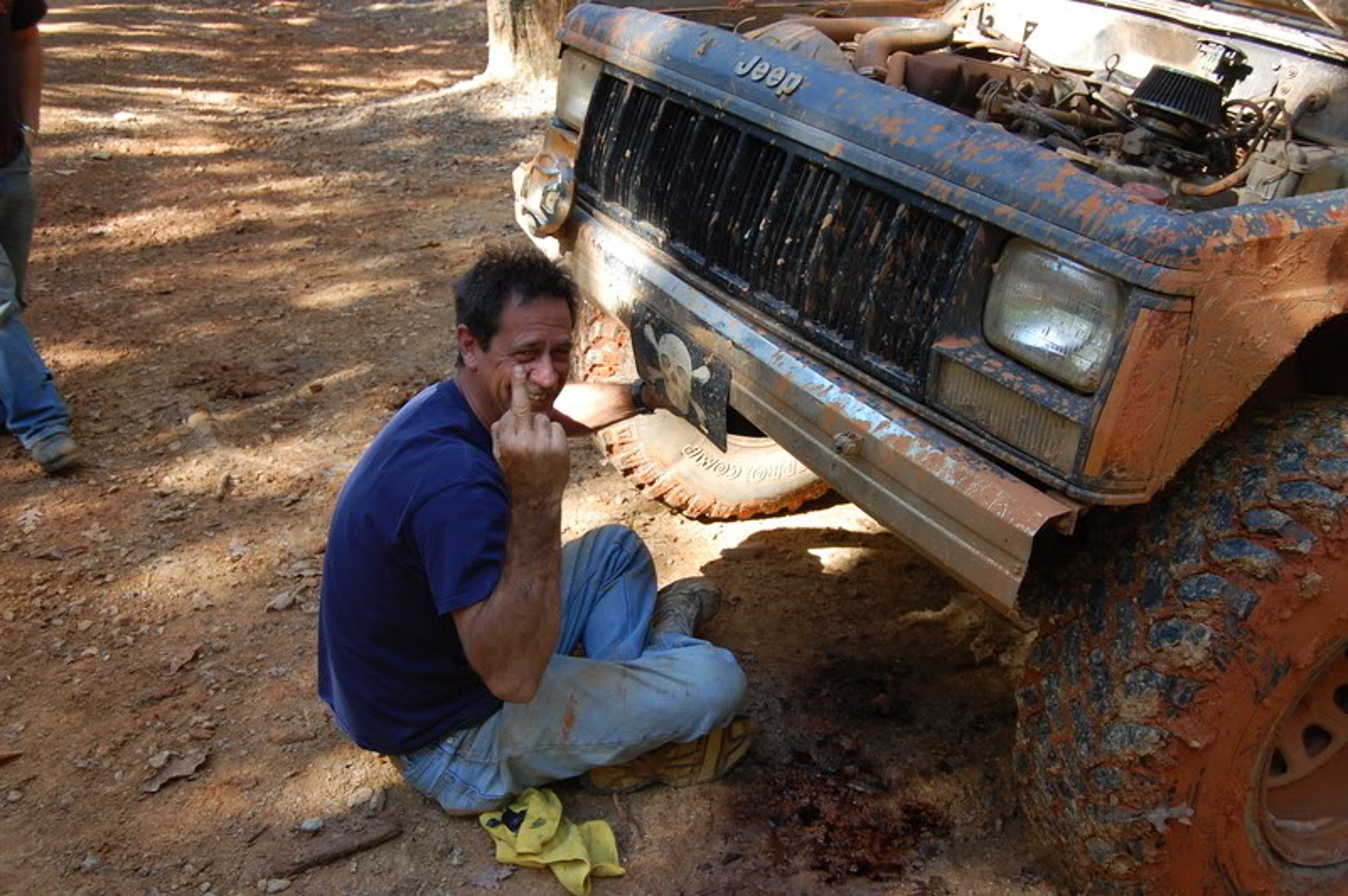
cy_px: 448
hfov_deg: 57.3
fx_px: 1235
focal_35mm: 33
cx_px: 674
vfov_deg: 39.9
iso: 400
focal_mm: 22
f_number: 5.6
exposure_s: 1/125
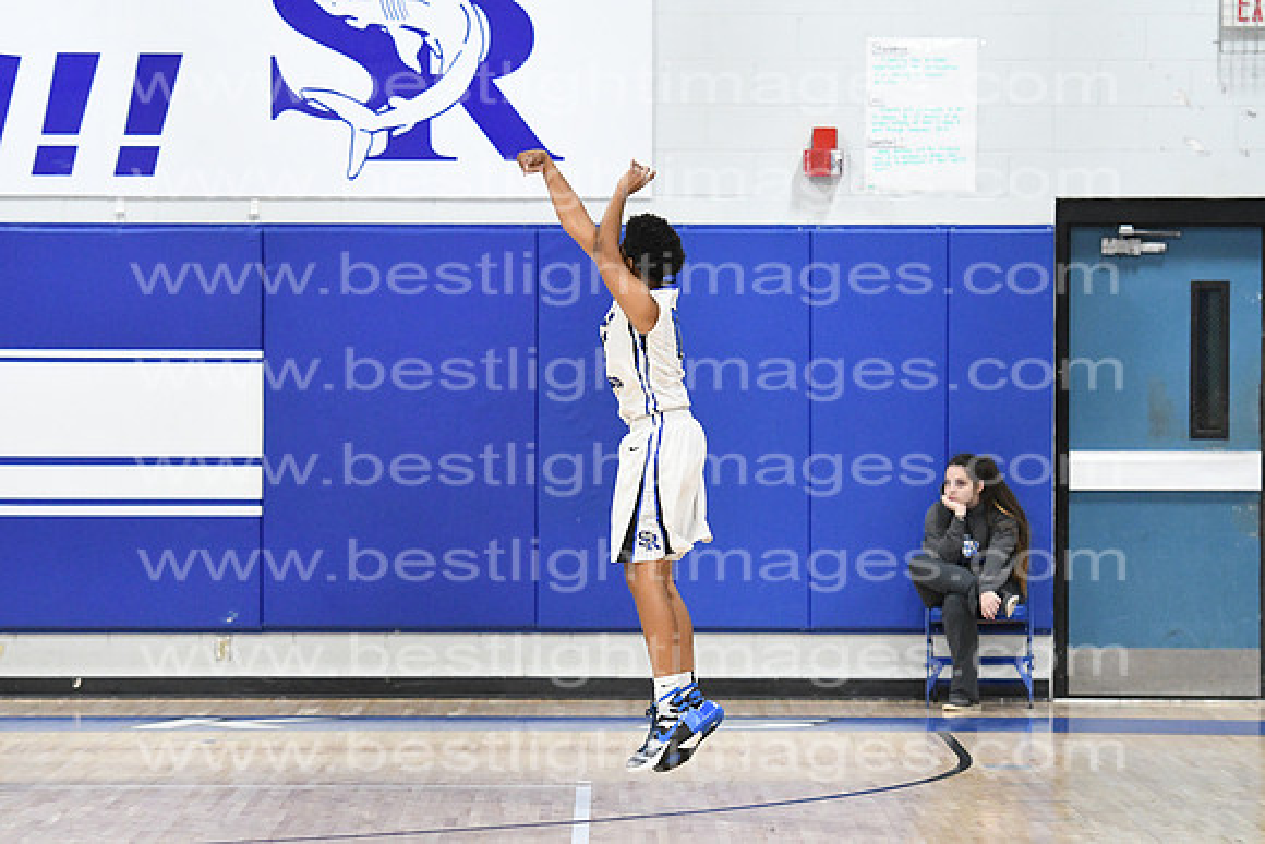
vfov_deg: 7.3
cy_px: 422
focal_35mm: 188
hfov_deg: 11.0
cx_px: 632
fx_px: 6590
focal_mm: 125
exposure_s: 1/640
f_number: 3.2
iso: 5000
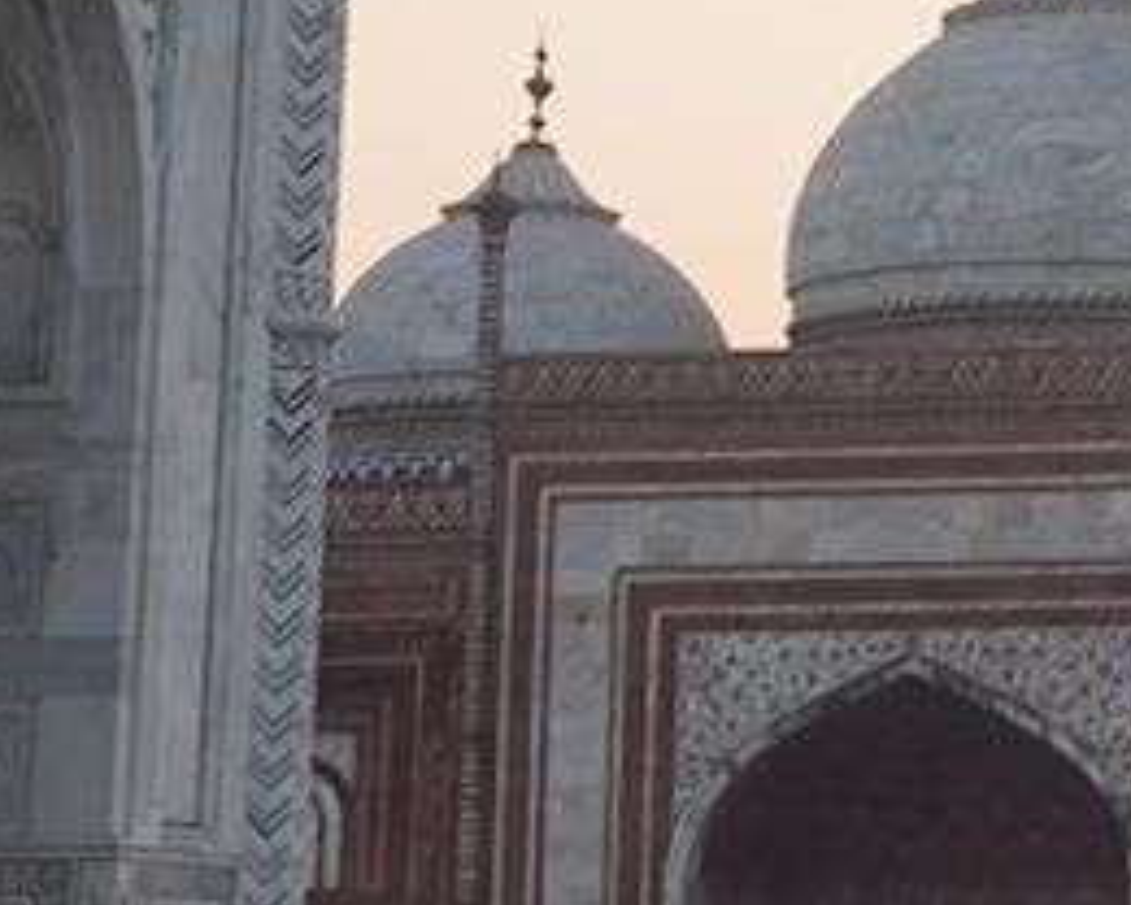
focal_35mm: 173
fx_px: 5791
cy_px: -287
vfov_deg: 8.8
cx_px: 1888
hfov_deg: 10.6
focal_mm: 24
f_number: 6.3
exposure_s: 1/100
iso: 100
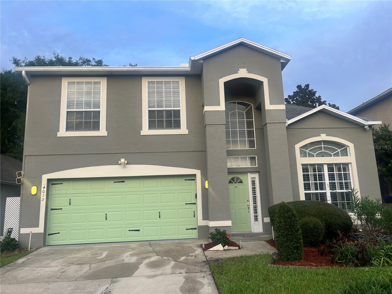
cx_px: 196
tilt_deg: +11.8
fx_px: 294
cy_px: 147
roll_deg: +2.5
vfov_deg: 53.1
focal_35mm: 26
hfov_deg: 67.3
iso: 32
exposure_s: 1/133
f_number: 1.6
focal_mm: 5.1
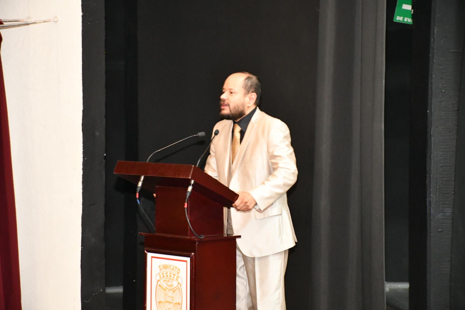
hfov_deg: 17.1
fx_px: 1550
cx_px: 232
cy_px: 155
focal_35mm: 120
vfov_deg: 11.4
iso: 6400
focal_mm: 80
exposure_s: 1/60
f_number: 5.3
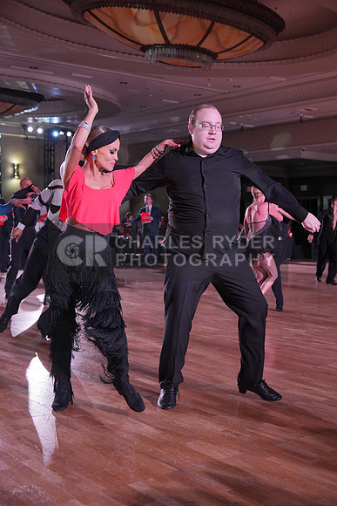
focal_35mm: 48
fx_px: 674
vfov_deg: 41.1
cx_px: 168
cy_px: 253
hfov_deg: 28.1
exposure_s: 1/500
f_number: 4
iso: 2000
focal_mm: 48
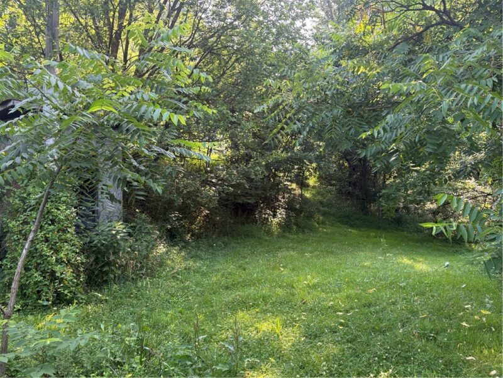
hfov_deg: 67.3
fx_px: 378
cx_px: 252
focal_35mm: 26
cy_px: 189
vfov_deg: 53.1
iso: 50
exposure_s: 1/121
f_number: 1.6
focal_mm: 5.96
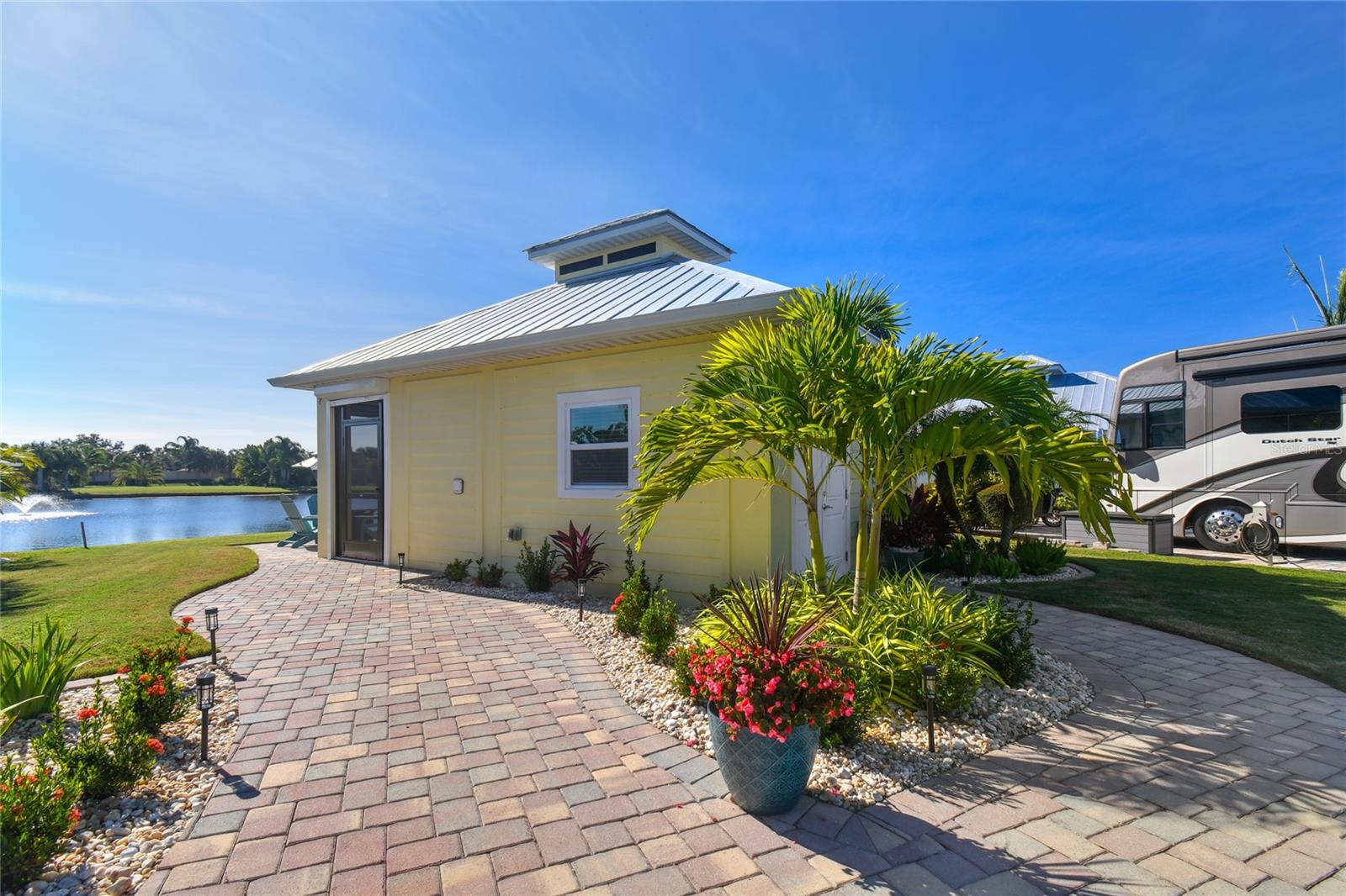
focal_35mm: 15
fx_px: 561
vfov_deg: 77.3
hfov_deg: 100.4
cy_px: 448
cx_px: 673
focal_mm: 10
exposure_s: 1/640
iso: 100
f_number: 7.1
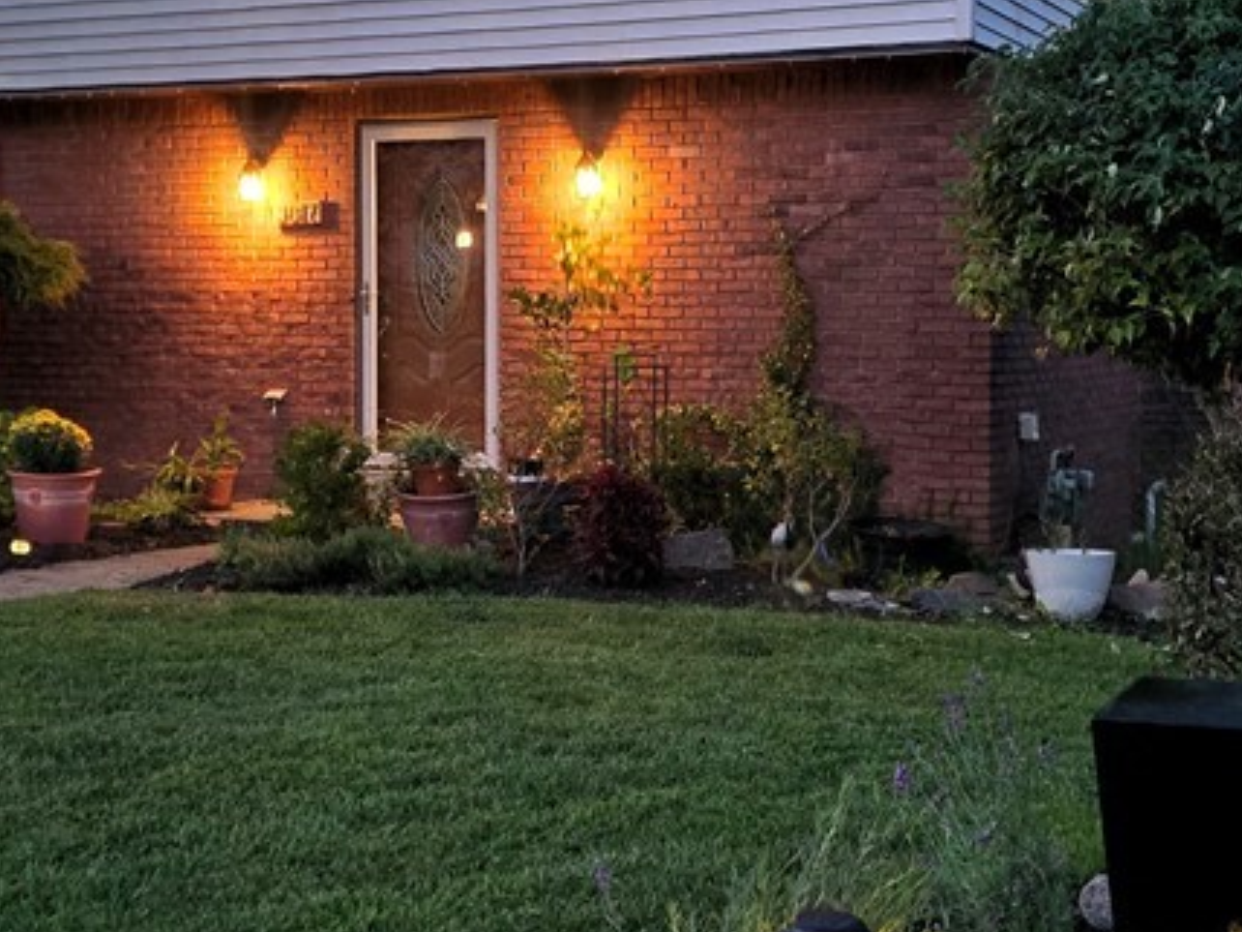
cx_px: 665
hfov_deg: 34.9
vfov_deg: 26.5
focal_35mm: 55
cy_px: 357
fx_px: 1973
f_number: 1.7
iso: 1600
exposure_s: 1/40
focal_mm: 6.3
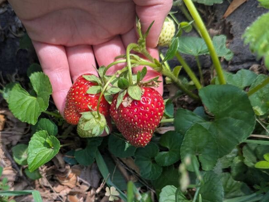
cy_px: 150
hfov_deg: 44.9
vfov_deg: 34.5
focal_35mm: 41
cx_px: 84
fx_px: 319
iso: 43
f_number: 1.9
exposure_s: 1/107
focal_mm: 6.8
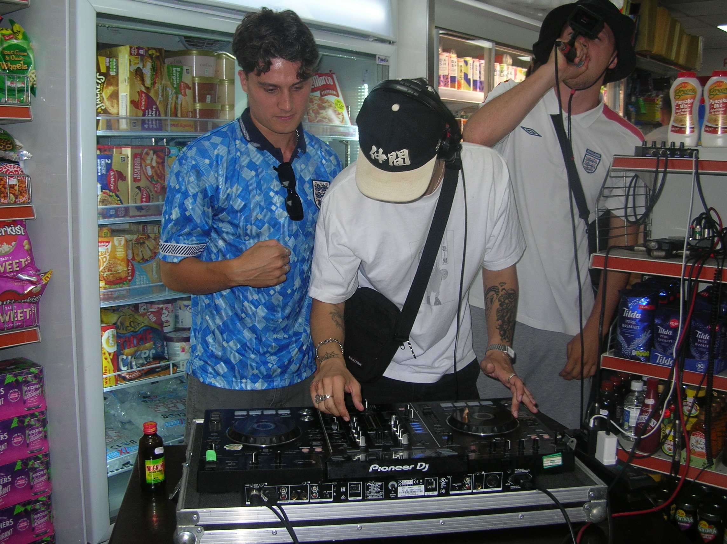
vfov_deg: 39.6
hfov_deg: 51.4
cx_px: 364
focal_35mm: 36
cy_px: 272
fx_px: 755
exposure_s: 1/60.1
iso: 50
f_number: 2.7
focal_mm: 6
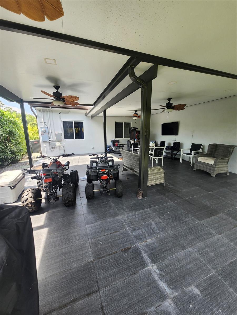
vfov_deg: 106.2
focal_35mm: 13
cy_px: 158
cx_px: 118
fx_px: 119
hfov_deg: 89.9
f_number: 2.2
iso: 50
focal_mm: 1.74
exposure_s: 1/120
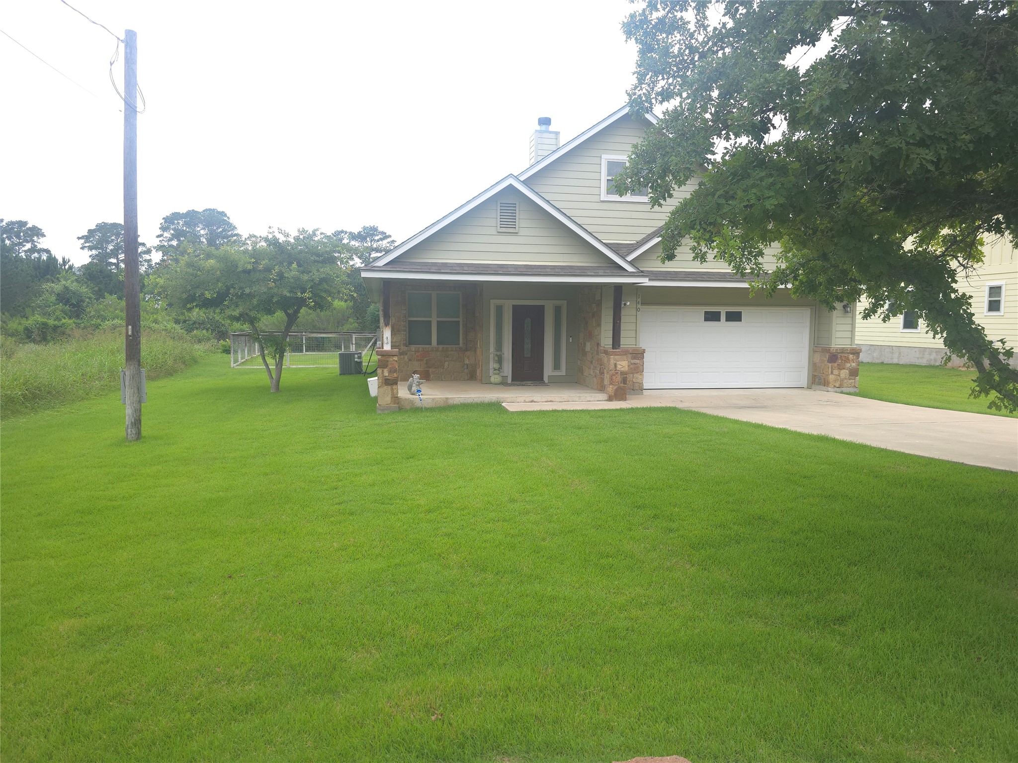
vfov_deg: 58.9
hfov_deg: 73.9
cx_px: 509
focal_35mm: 23
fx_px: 676
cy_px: 382
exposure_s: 1/250
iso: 50
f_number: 1.7
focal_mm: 6.3
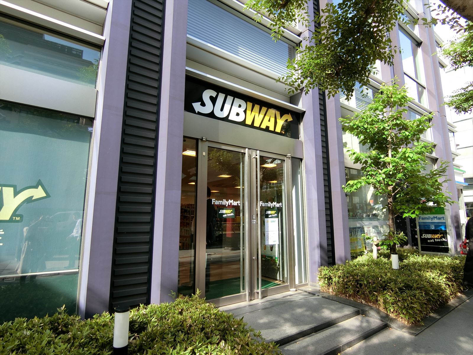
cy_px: 178
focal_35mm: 19
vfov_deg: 68.7
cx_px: 236
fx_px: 260
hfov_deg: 84.7
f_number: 2.7
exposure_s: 1/250
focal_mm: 4.06
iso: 80
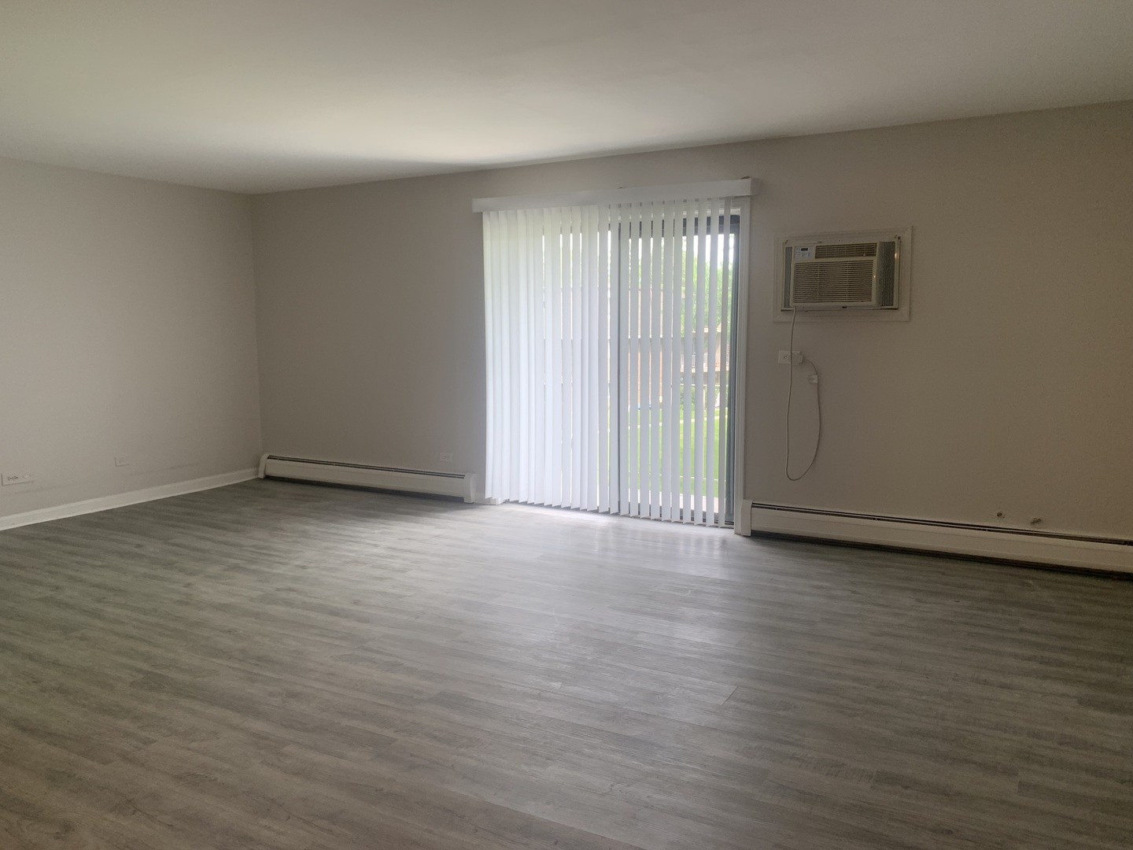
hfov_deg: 67.3
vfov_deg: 53.1
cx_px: 566
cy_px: 425
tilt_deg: -6.2
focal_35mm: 26
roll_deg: -0.2
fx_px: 851
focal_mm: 4.25
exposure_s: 1/60
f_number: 1.8
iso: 50
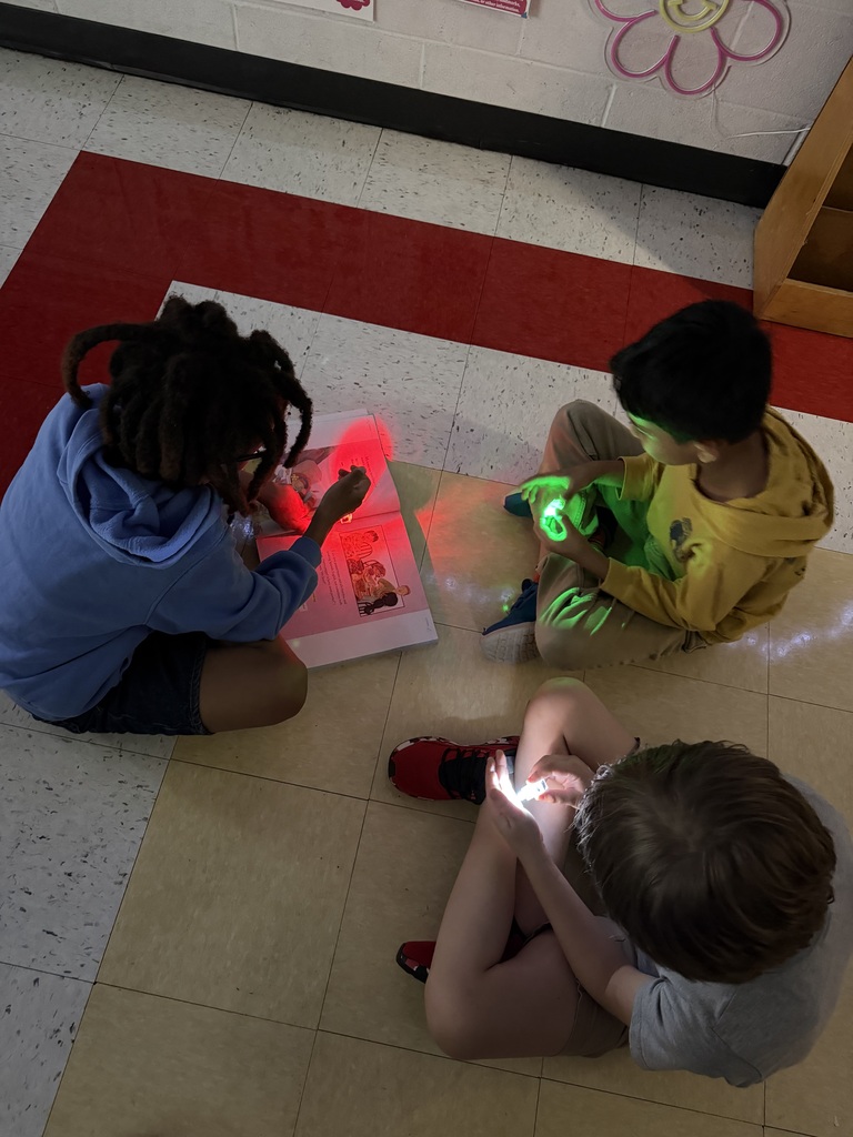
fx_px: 789
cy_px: 568
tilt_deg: -64.5
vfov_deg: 71.6
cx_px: 426
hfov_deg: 56.8
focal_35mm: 24
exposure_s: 1/28
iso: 1000
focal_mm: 6.76
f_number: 1.78
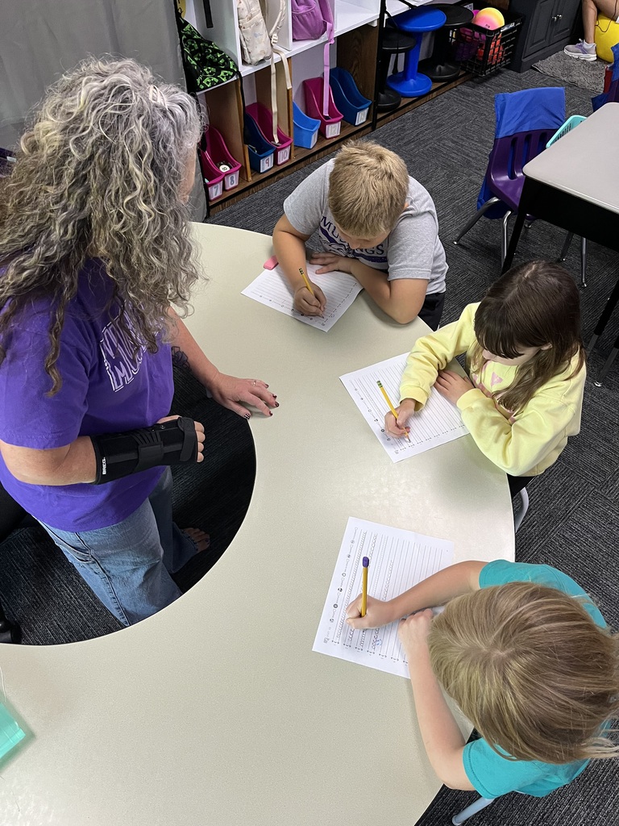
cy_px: 413
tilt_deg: -52.1
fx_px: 620
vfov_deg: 67.3
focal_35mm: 26
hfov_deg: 53.1
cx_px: 310
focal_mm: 5.1
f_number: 1.6
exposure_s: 1/60
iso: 200
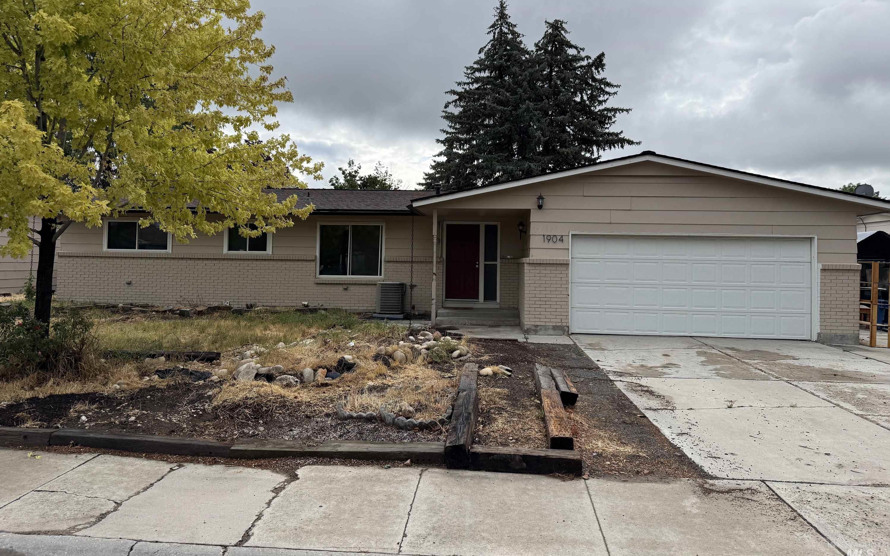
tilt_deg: +4.9
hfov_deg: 70.4
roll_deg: -1.3
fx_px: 631
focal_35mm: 26
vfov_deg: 47.4
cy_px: 235
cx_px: 441
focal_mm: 6.76
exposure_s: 1/3425
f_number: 1.78
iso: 100
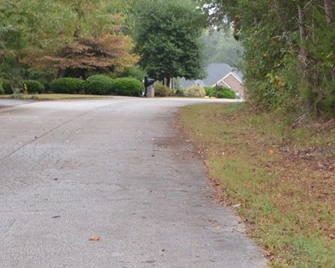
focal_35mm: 94
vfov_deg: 16.3
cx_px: 371
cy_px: 128
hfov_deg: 19.5
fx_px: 931
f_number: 4.5
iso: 220
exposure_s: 1/125
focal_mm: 24
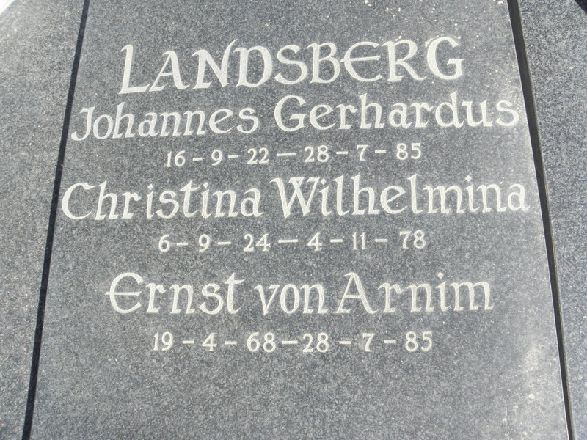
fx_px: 441
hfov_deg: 67.3
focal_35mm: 26
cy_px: 220
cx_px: 294
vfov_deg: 53.1
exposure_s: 1/400
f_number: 6.3
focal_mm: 4.6
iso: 200
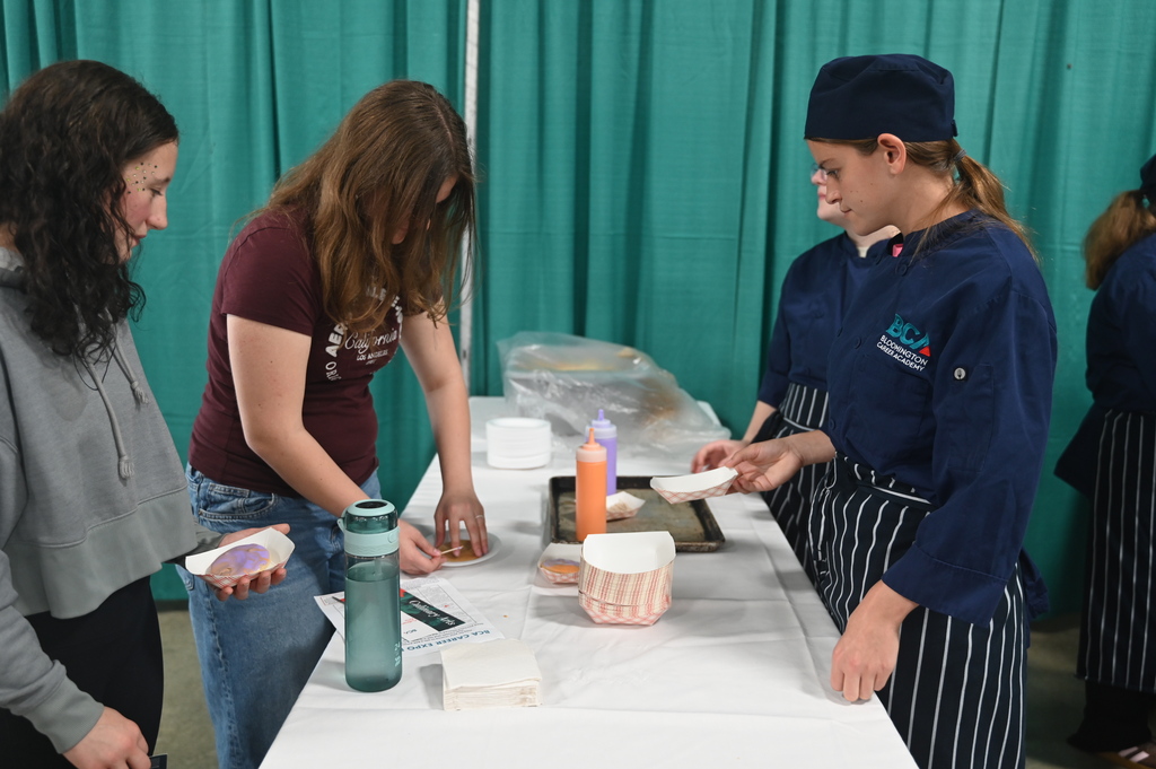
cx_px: 578
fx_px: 1043
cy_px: 384
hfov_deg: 58.0
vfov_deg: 40.5
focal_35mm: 32
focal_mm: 32.5
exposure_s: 1/125
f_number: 2.8
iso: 1250
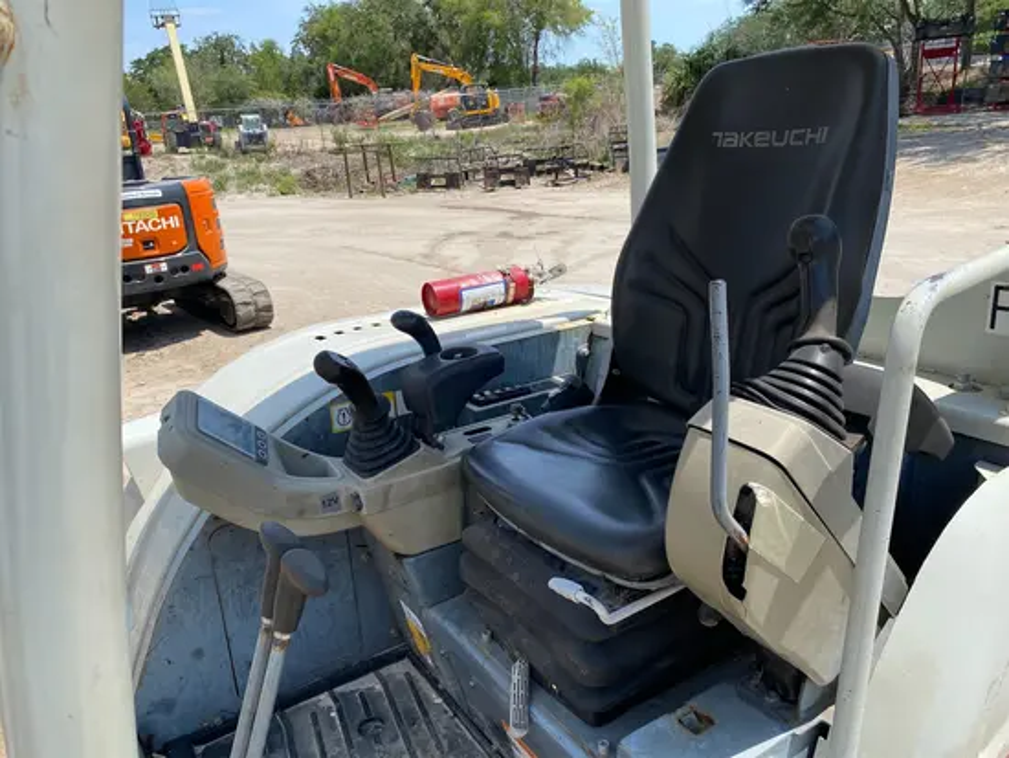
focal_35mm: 26
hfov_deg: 67.3
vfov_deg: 53.1
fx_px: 758
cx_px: 504
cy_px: 379
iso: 32
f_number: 1.8
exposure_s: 1/1927
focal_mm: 4.25
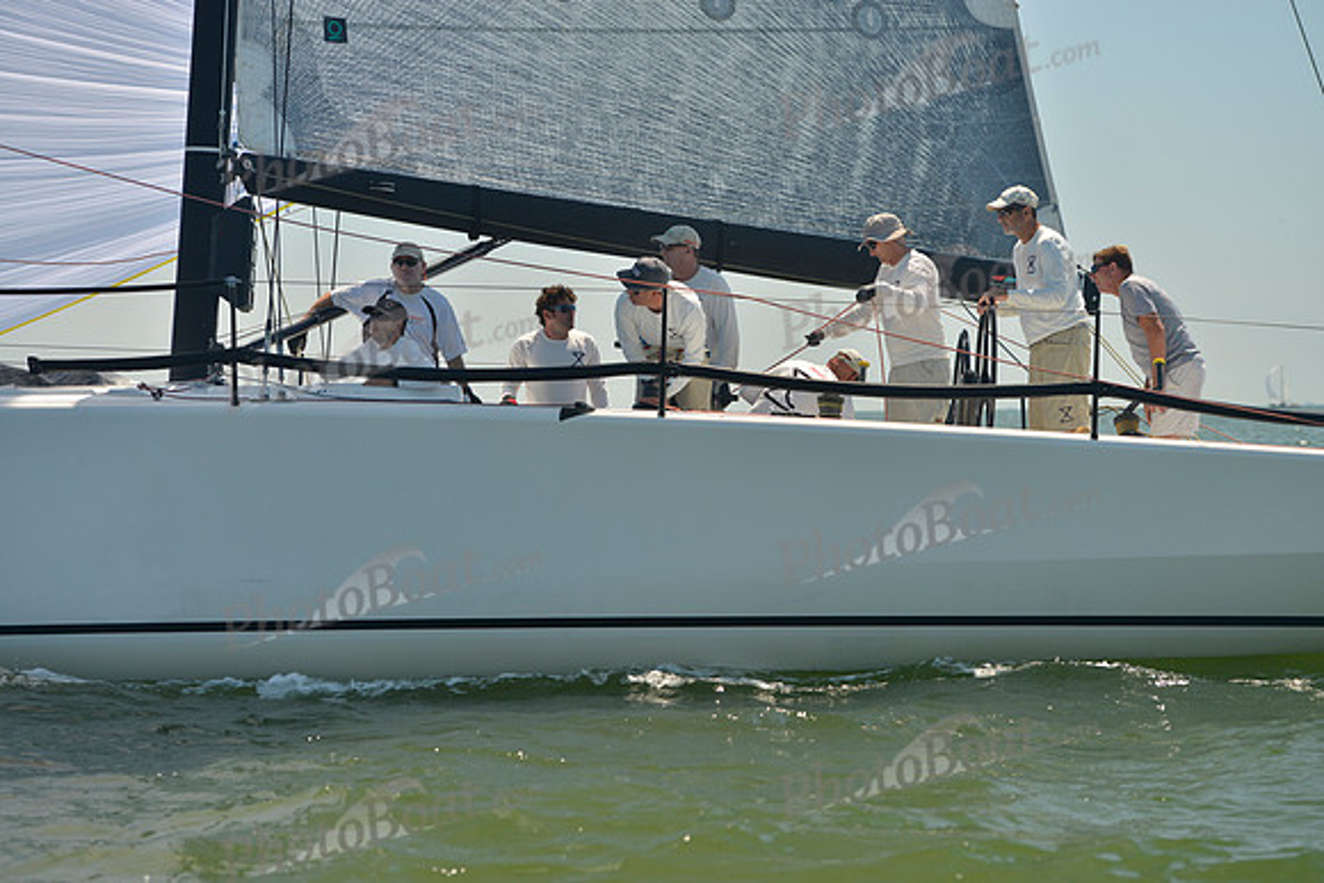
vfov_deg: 14.4
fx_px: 3495
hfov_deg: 21.5
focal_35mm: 95
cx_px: 662
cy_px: 442
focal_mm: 95
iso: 200
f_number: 5
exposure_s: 1/800
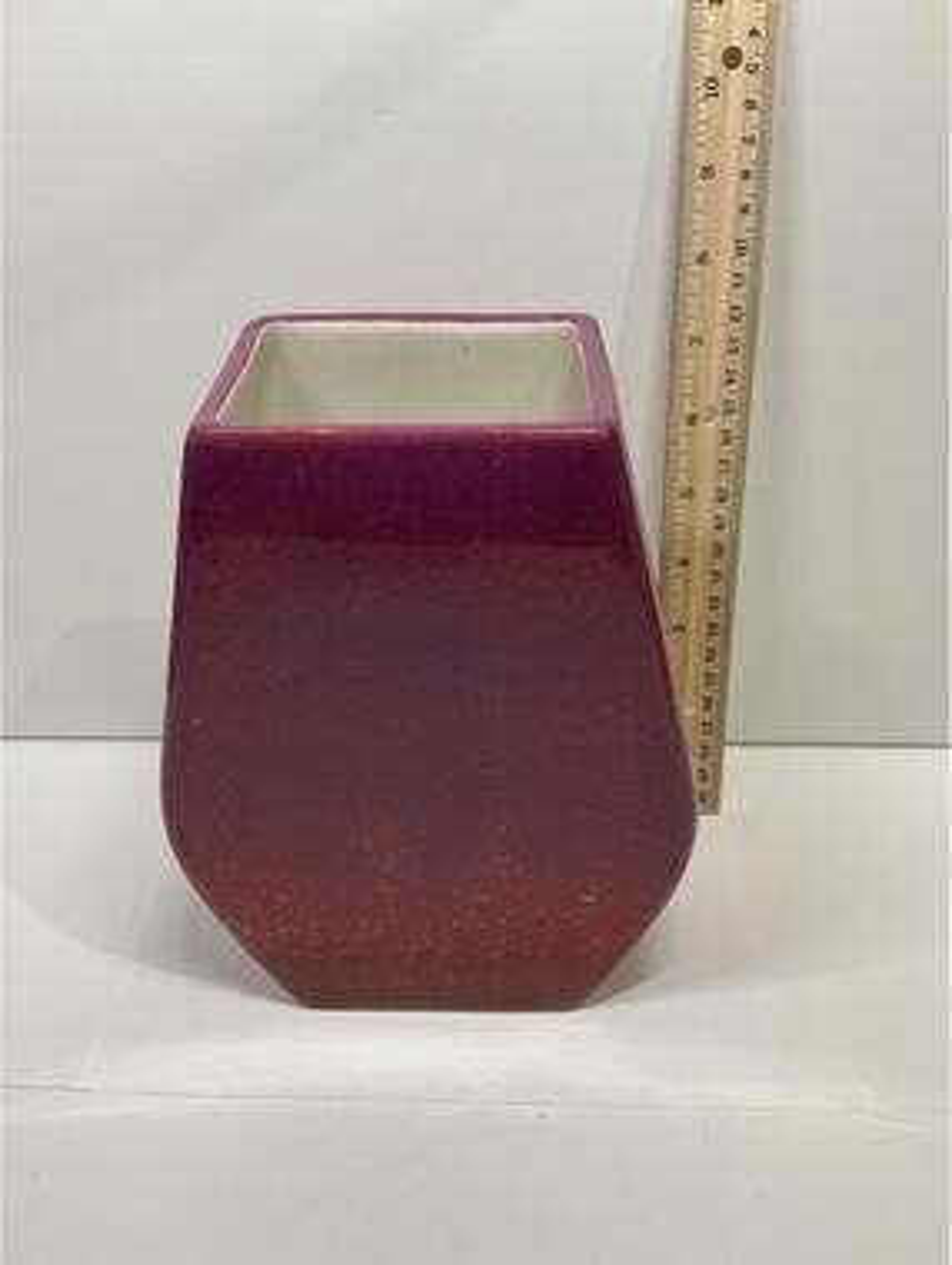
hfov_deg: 48.3
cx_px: 476
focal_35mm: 29
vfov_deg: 61.6
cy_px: 632
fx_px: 1061
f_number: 1.8
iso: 50
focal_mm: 3
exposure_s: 1/60
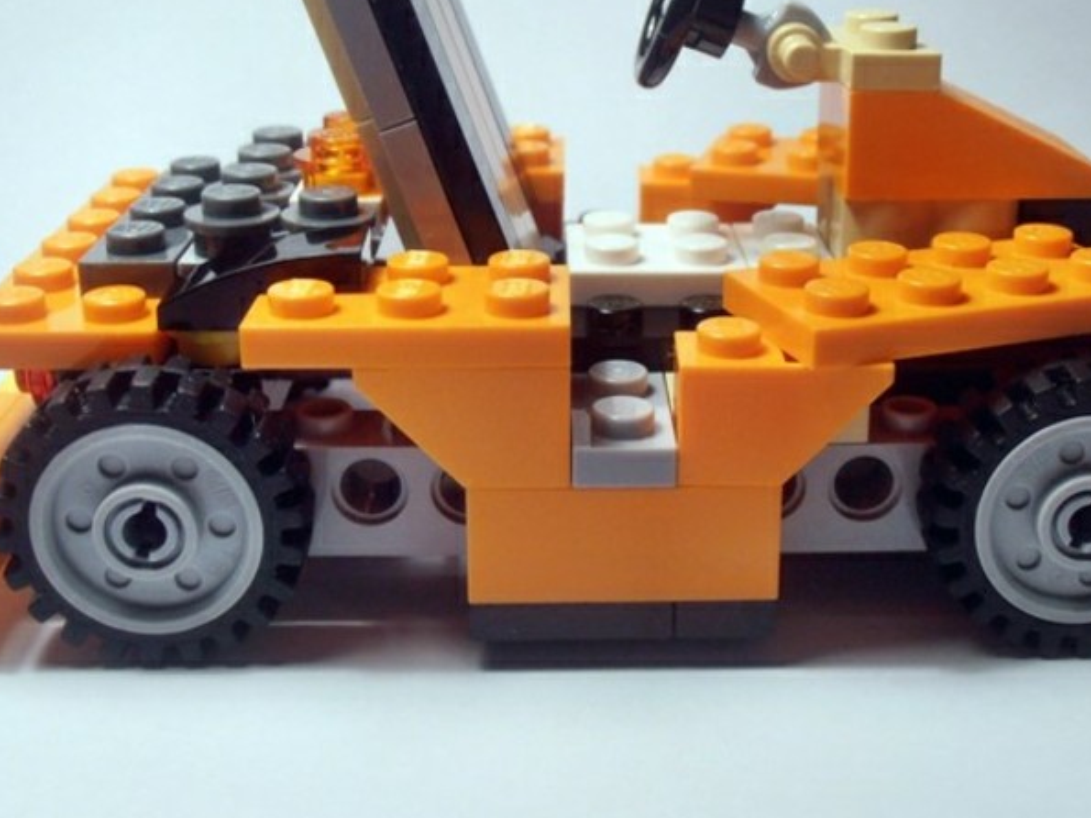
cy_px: 305
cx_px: 620
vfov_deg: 26.0
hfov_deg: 34.3
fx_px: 1765
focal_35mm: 56
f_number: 3.9
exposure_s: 1/40
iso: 80
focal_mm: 6.61
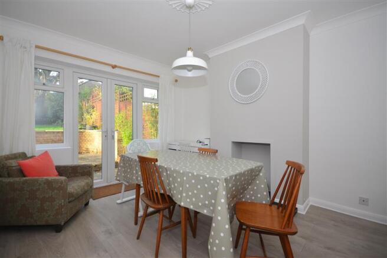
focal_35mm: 16
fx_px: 177
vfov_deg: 72.0
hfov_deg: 95.0
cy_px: 129
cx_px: 194
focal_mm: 11
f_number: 5.6
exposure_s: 1/125
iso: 400
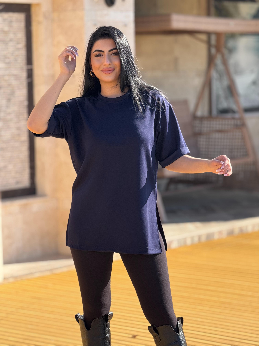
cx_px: 130
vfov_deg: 16.4
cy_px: 173
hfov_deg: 12.3
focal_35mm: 120
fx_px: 1197
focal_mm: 15.66
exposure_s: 1/680
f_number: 2.8
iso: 50
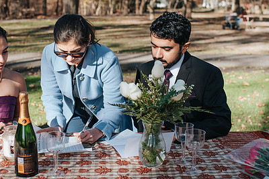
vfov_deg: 22.2
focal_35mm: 61
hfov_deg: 32.8
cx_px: 116
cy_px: 62
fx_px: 456
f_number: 3.2
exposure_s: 1/640
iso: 100
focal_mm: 35
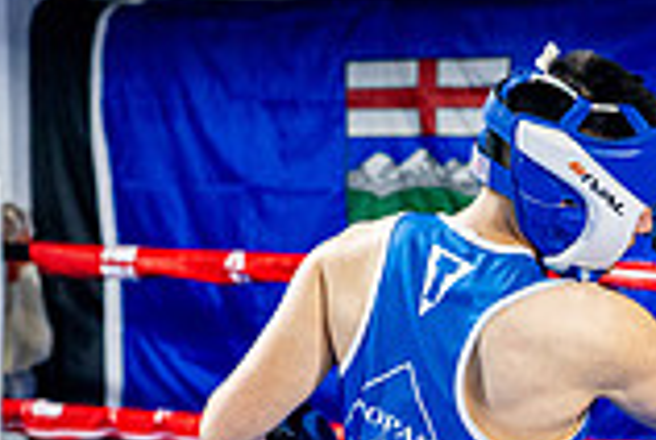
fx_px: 4016
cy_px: 637
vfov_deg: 6.2
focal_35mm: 220
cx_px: 602
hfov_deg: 9.3
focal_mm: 60
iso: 4000
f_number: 2
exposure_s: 1/800
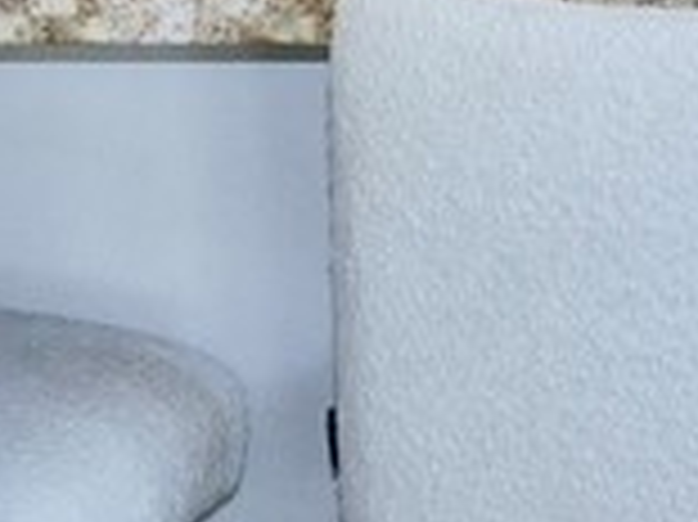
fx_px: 3063
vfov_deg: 8.9
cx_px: 140
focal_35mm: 152
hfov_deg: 12.9
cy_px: -688
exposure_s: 1/30
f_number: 3
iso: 180
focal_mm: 4
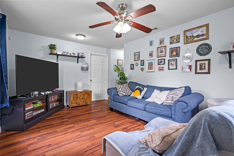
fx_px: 110
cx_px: 117
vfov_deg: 70.4
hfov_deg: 93.3
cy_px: 78
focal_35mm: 17
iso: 800
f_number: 7.1
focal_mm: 17
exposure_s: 1/1.25
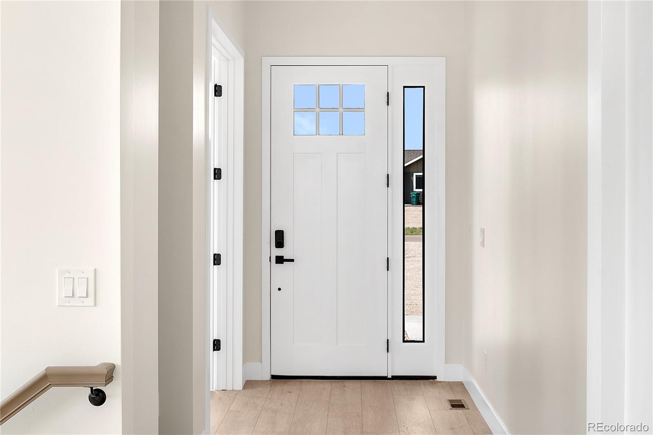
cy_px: 218
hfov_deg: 41.1
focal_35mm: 48
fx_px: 870
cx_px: 326
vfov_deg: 28.1
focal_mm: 32
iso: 100
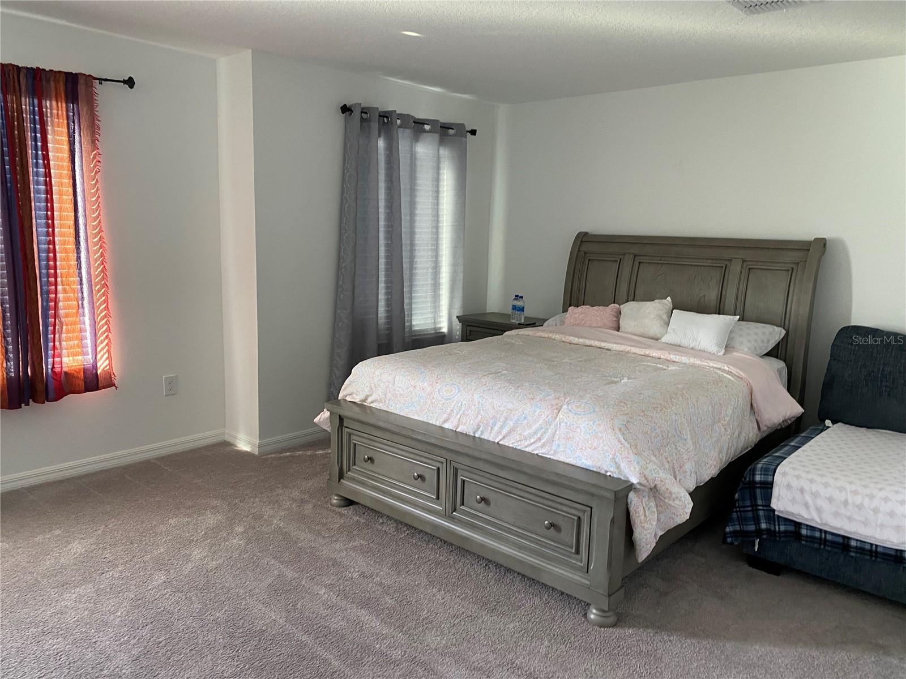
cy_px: 340
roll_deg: -1.7
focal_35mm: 26
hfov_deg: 67.3
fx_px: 680
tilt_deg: -7.4
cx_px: 453
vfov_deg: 53.1
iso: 160
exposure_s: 1/60
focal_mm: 4.25
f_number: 1.8
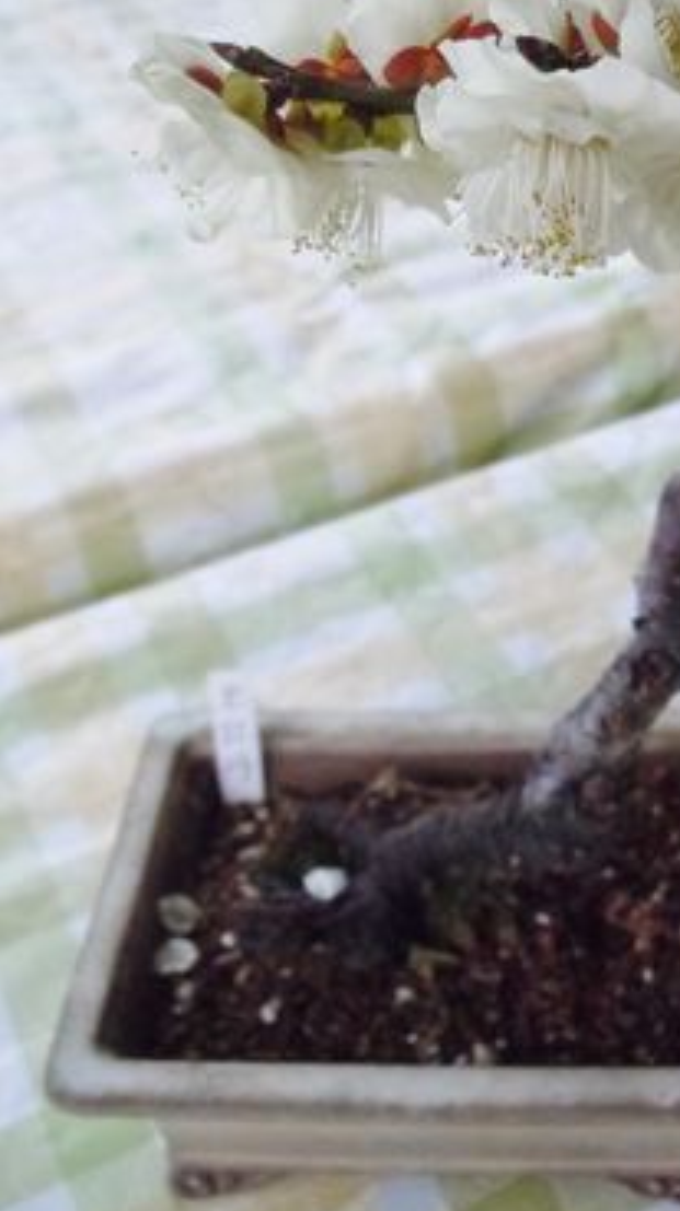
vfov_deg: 39.6
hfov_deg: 22.7
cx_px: 549
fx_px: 1670
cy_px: 448
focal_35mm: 52
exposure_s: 1/125
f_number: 4
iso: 640
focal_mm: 5.9
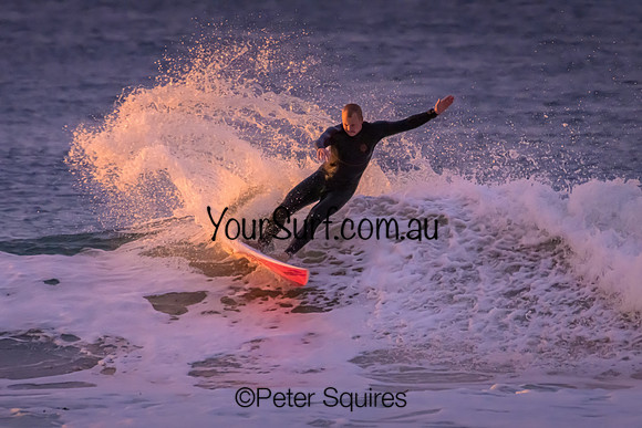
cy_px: 239
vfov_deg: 1.2
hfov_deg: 1.8
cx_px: 284
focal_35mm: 1115
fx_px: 19886
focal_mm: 1000
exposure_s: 1/400
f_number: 11
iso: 25600
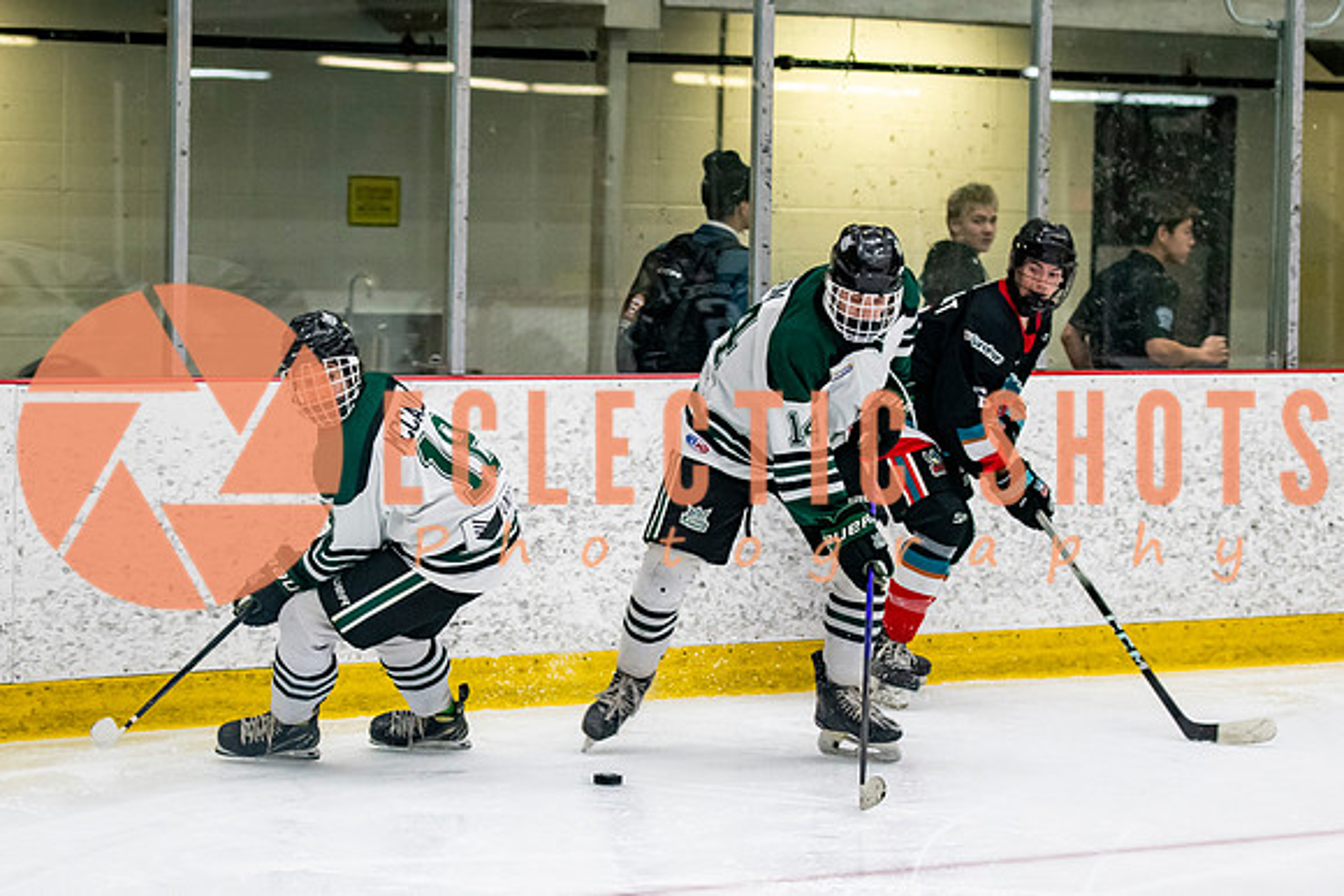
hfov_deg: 14.8
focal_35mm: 139
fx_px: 5172
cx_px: 499
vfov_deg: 9.9
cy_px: 569
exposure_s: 1/640
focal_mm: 85
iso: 2000
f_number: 3.2
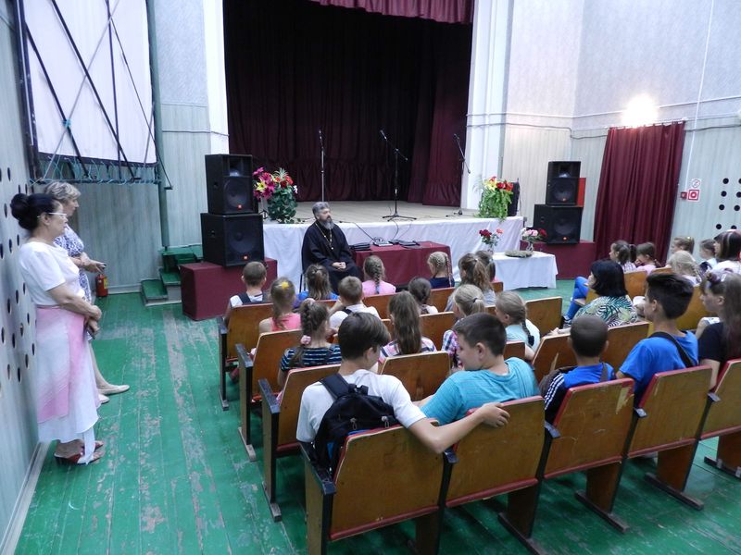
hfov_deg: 73.9
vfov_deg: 58.9
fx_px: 492
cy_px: 278
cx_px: 370
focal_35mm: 23
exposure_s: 1/5
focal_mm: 4
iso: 400
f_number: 3.4
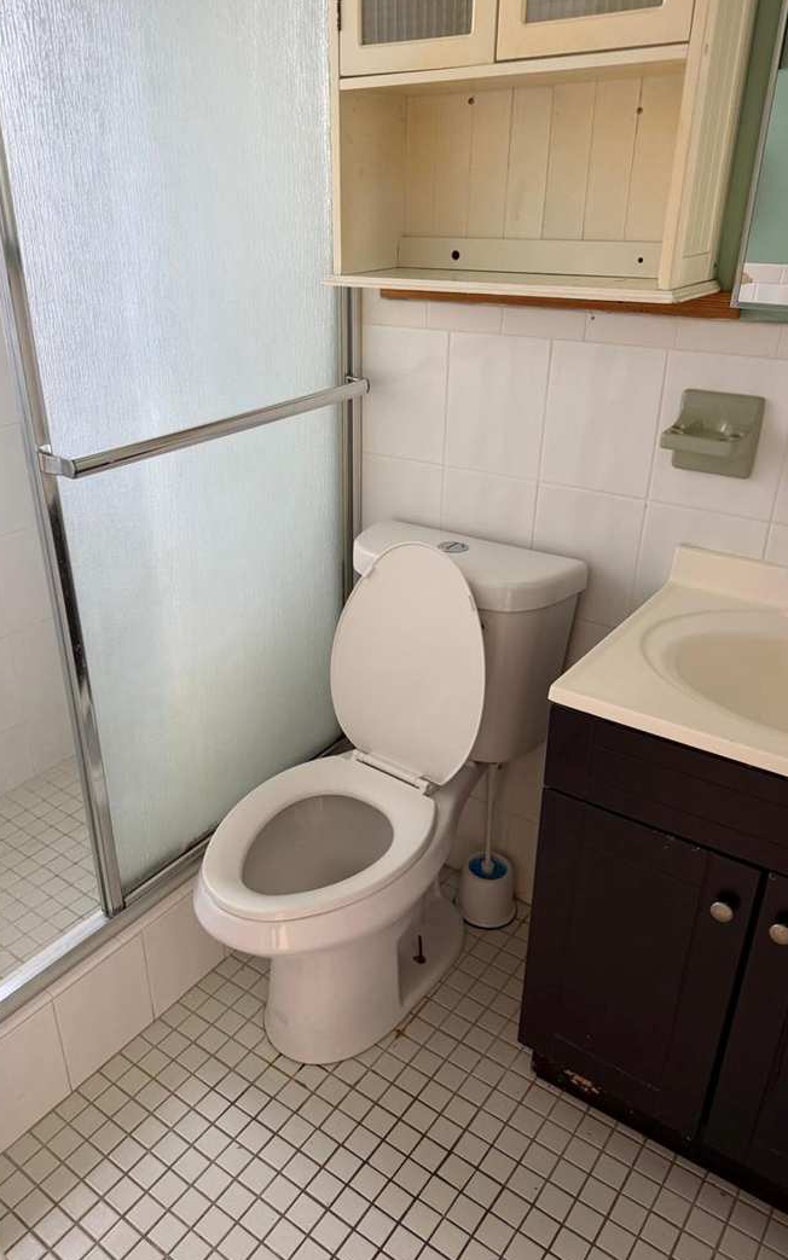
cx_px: 334
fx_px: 893
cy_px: 633
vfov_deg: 70.4
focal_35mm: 26
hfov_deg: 47.4
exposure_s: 1/60
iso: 250
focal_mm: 6.76
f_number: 1.78
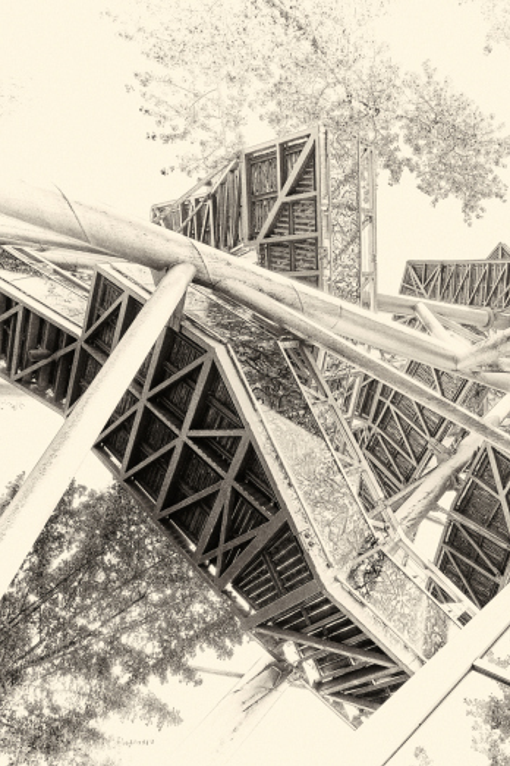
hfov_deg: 52.1
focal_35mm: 23
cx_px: 397
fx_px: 489
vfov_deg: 76.1
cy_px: 379
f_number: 4
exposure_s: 1/750
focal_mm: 10
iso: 200
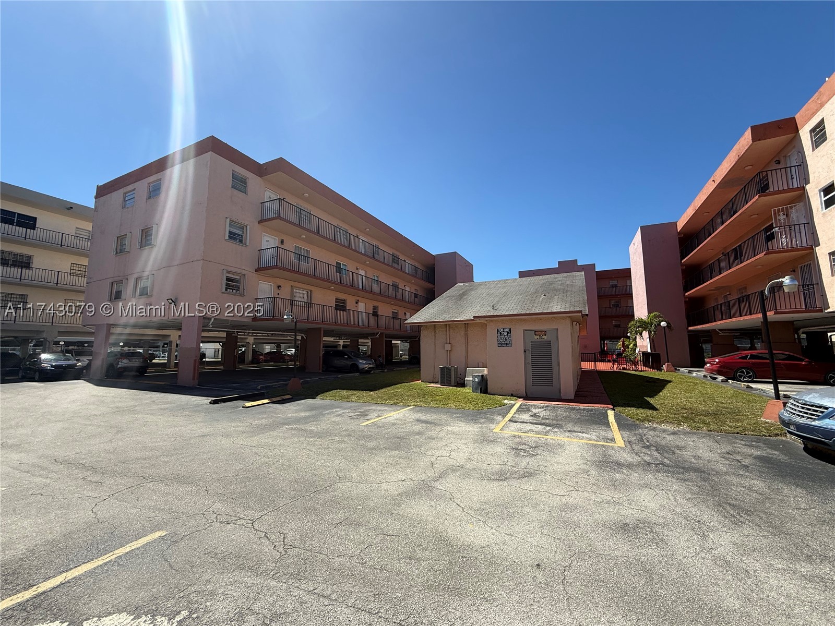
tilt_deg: +6.3
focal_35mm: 14
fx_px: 338
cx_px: 418
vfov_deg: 85.7
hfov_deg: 102.1
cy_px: 313
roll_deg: -0.1
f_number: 2.2
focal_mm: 2.22
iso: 50
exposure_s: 1/1656
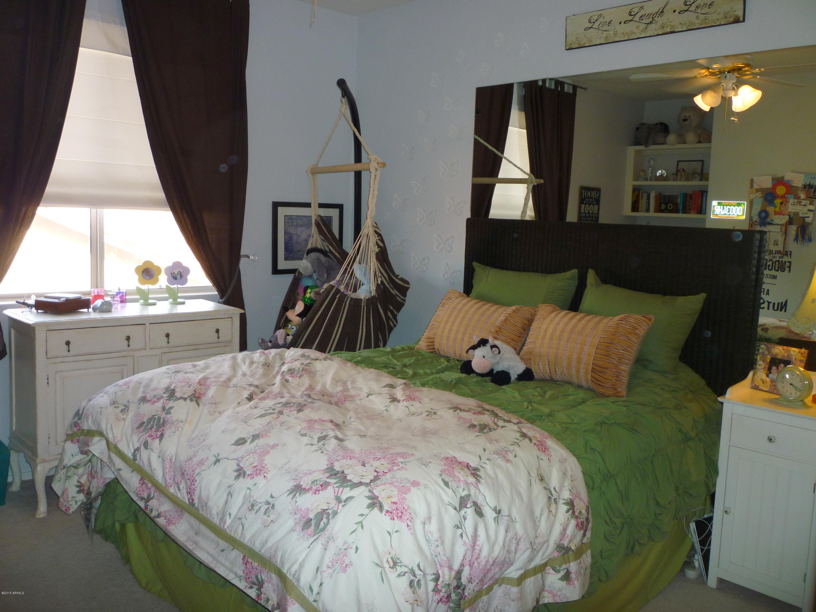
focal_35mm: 29
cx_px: 408
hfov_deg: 61.7
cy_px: 306
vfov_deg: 48.2
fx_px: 684
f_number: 3.3
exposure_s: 1/30
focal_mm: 5.2
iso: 125
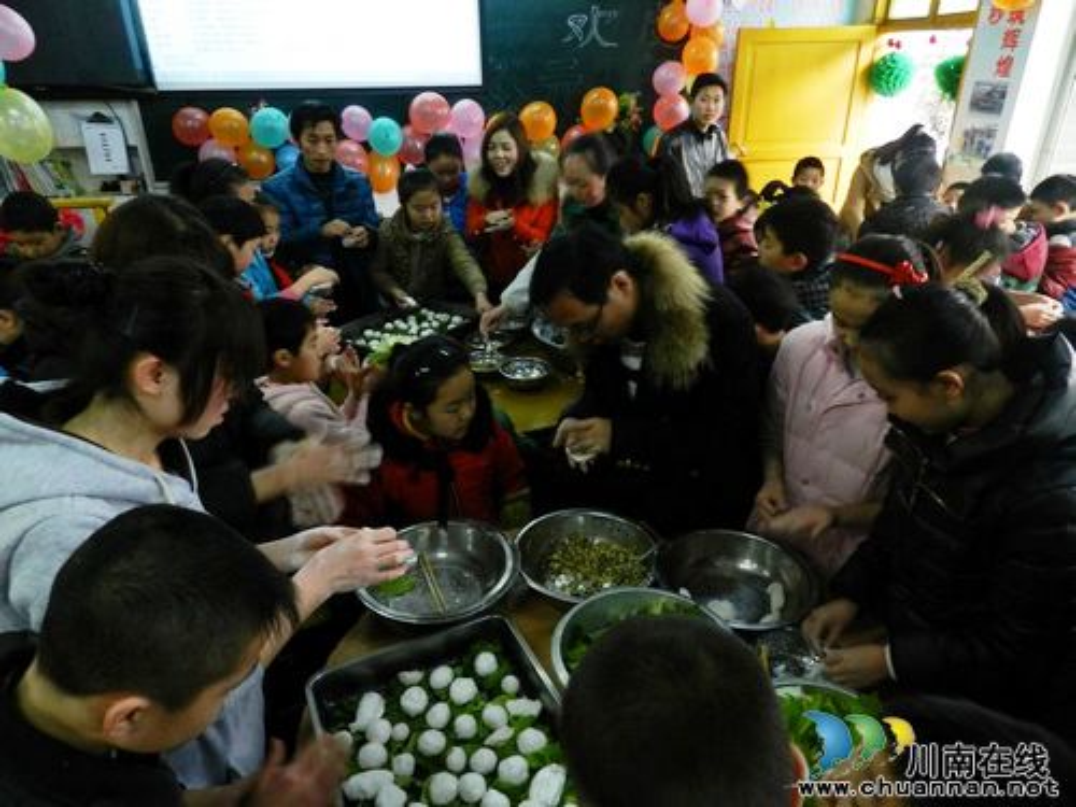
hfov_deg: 73.9
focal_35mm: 23
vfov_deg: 58.9
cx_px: 538
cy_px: 404
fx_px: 715
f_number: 3.4
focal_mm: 4
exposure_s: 1/20
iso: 400
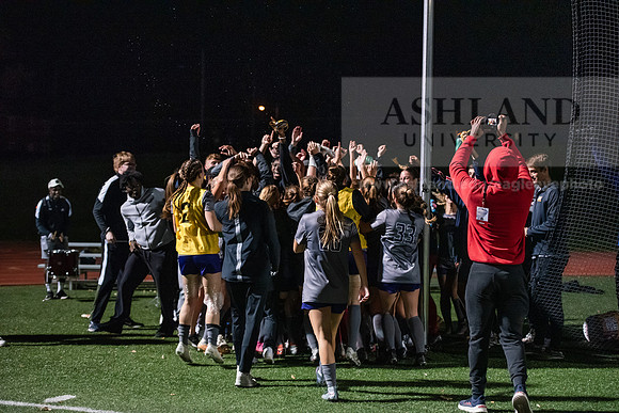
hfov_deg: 28.8
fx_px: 1204
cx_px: 310
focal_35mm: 70
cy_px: 206
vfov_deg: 19.5
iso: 8000
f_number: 3.2
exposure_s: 1/640
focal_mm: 70
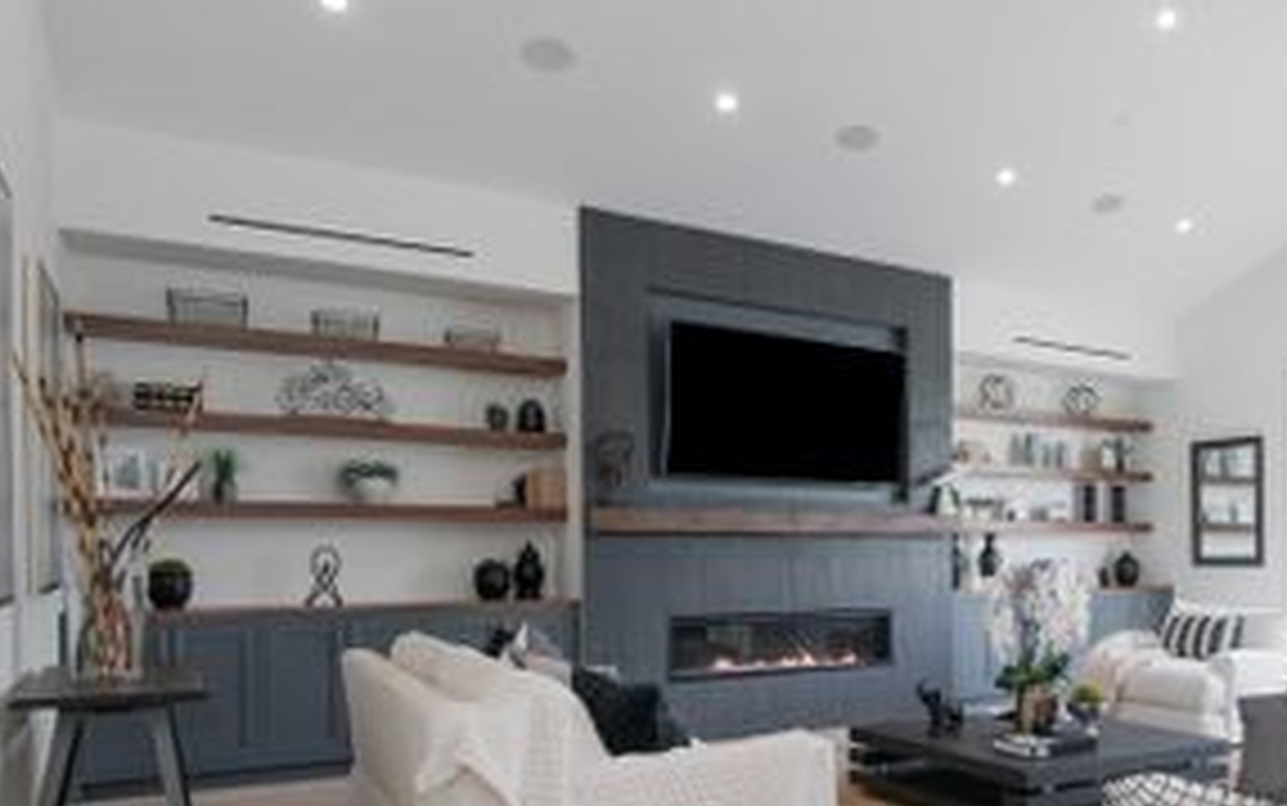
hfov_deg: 56.7
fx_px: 1088
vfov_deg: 39.9
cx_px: 1030
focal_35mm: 31
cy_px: 570
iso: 320
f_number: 8
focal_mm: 17
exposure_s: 1/30
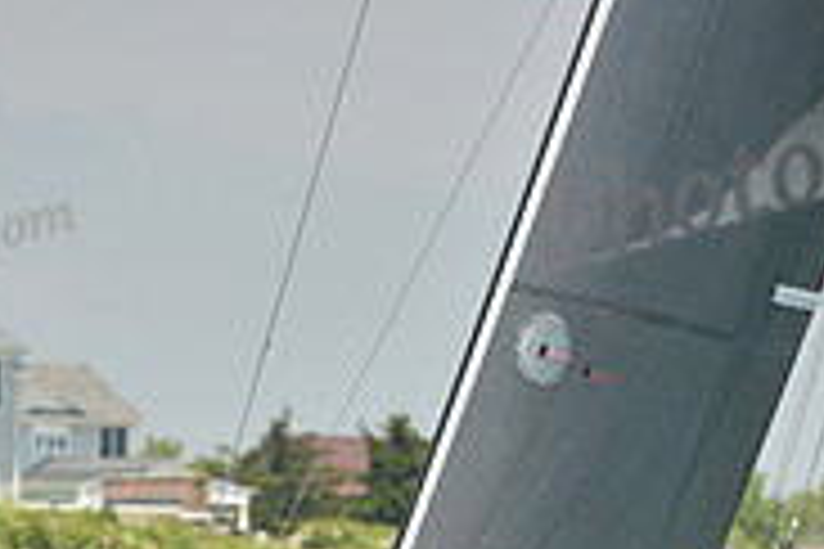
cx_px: 311
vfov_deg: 2.2
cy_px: 866
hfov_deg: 3.3
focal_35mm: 633
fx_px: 14488
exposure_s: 1/640
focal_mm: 200
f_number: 4.5
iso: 250
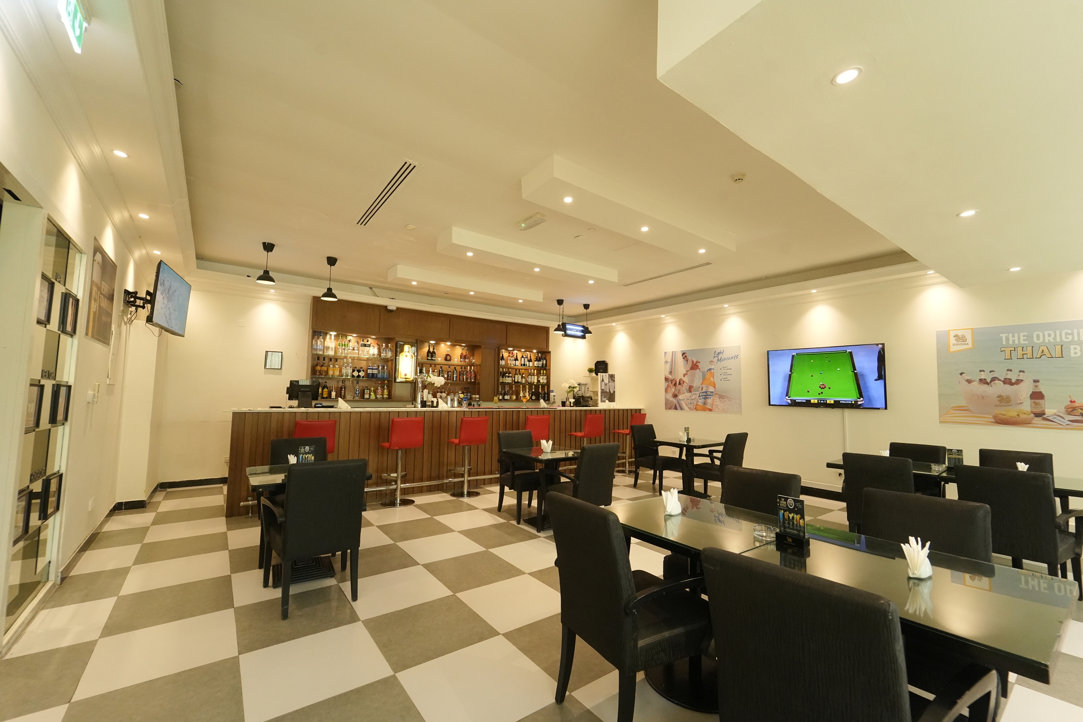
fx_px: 421
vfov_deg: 81.2
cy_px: 361
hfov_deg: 104.3
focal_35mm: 14
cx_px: 542
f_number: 7.1
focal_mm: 14
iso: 5000
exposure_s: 1/100
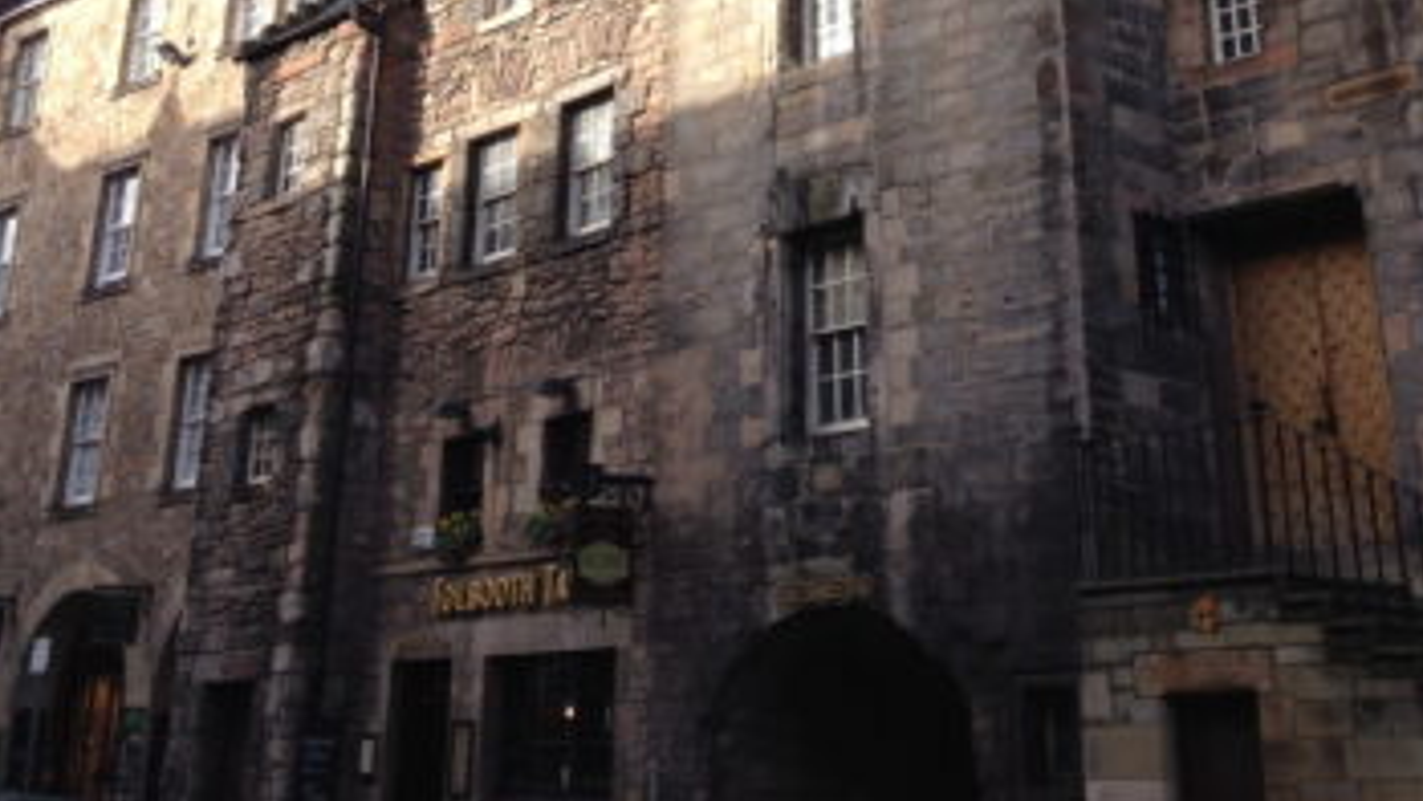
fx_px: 2189
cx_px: 809
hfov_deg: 36.0
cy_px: -193
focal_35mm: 58
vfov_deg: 19.4
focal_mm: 4.28
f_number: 2.4
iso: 50
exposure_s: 1/468
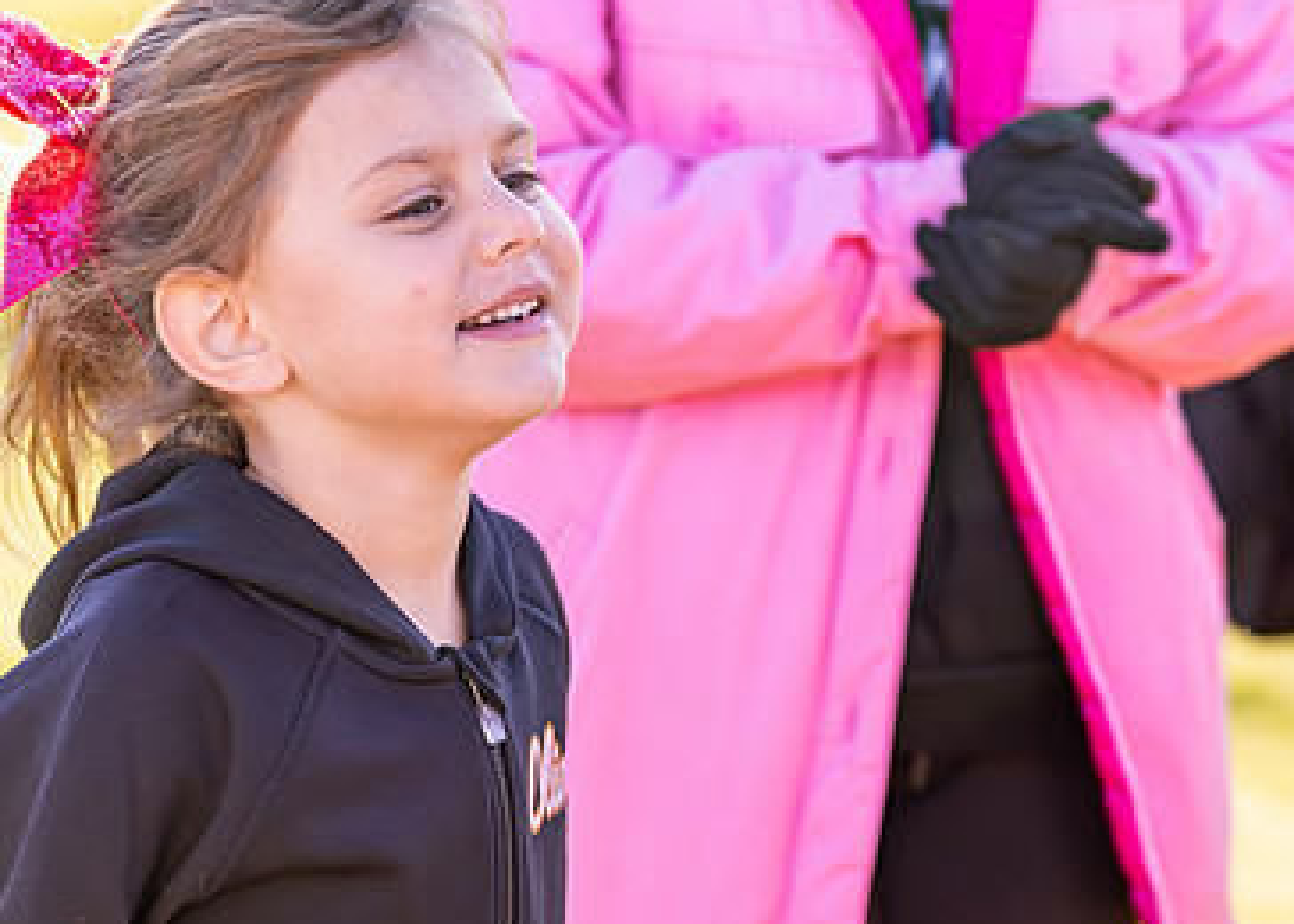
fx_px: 8489
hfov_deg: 8.7
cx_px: 355
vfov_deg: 6.2
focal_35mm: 231
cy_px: 558
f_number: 2.8
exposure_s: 1/2000
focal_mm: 87
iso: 500
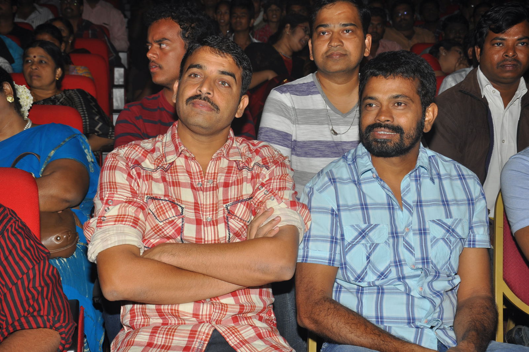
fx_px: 771
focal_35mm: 52
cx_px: 264
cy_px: 176
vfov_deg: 25.7
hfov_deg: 37.9
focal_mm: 35
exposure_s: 1/200
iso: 200
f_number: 7.1
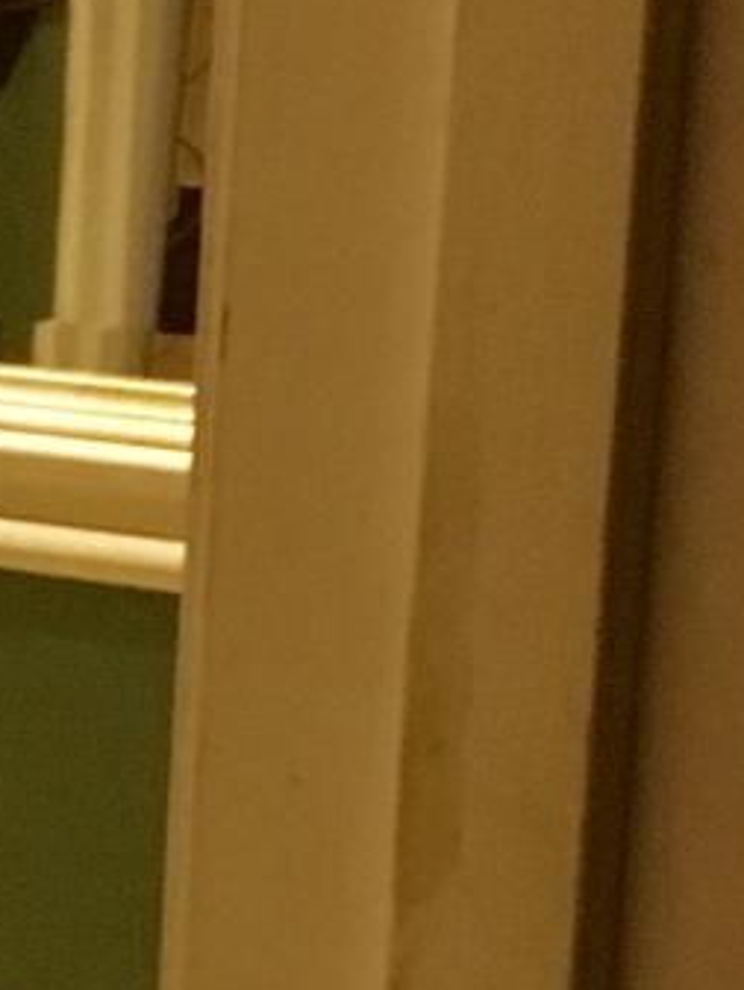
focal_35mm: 172
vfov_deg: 11.4
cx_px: -1297
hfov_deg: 7.8
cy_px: 852
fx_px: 4926
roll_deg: +0.4
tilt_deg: -13.4
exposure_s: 1/30
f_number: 2.2
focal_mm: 4.15
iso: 250
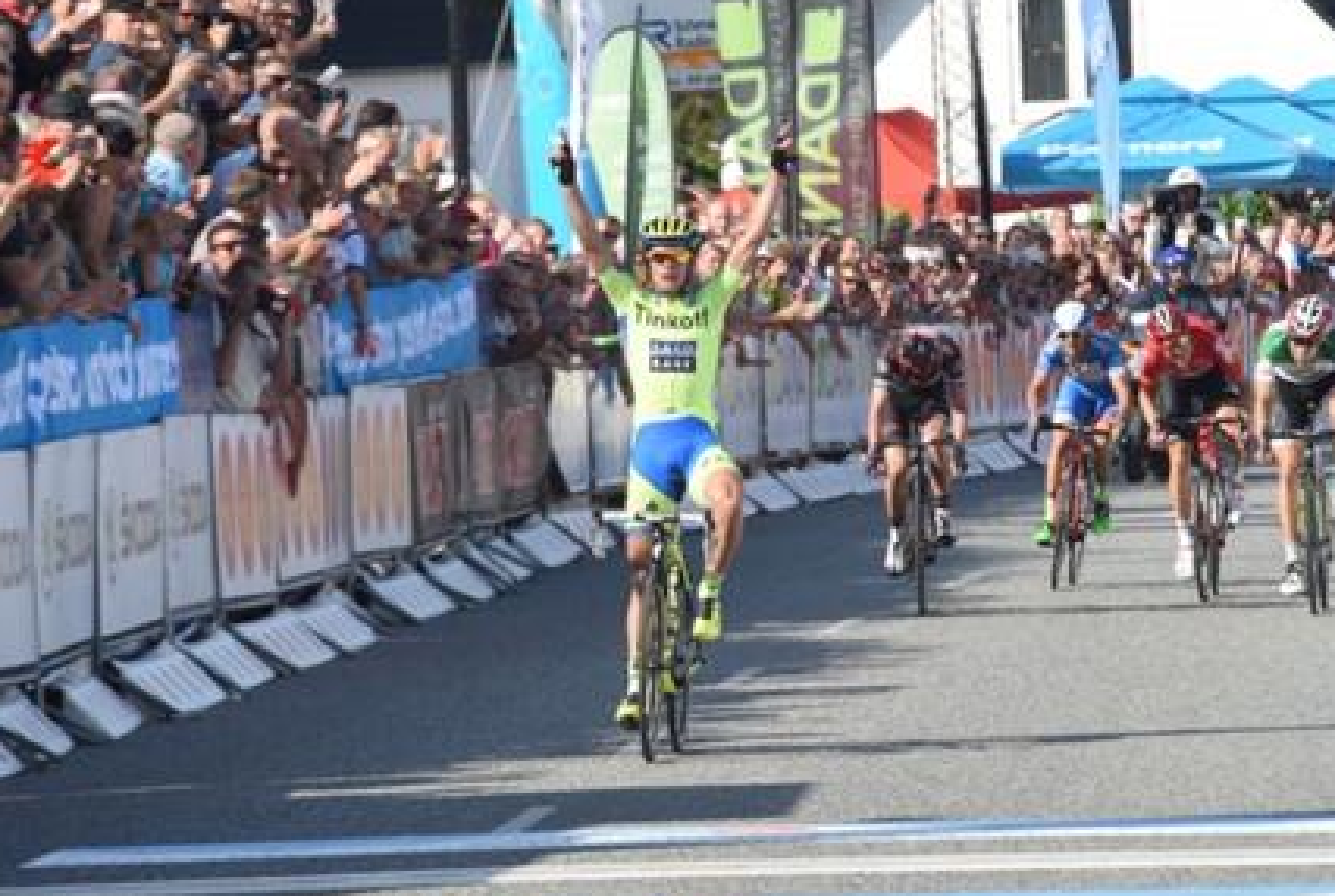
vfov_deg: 3.6
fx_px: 14381
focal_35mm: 387
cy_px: 399
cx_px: 700
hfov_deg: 5.3
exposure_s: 1/640
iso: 800
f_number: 13
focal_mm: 340
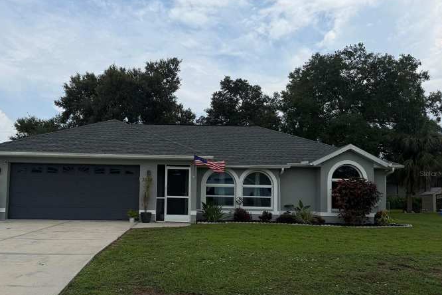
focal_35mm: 30
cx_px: 186
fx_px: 368
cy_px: 173
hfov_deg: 61.6
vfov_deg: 43.4
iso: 80
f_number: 1.78
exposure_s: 1/7353
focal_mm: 6.76
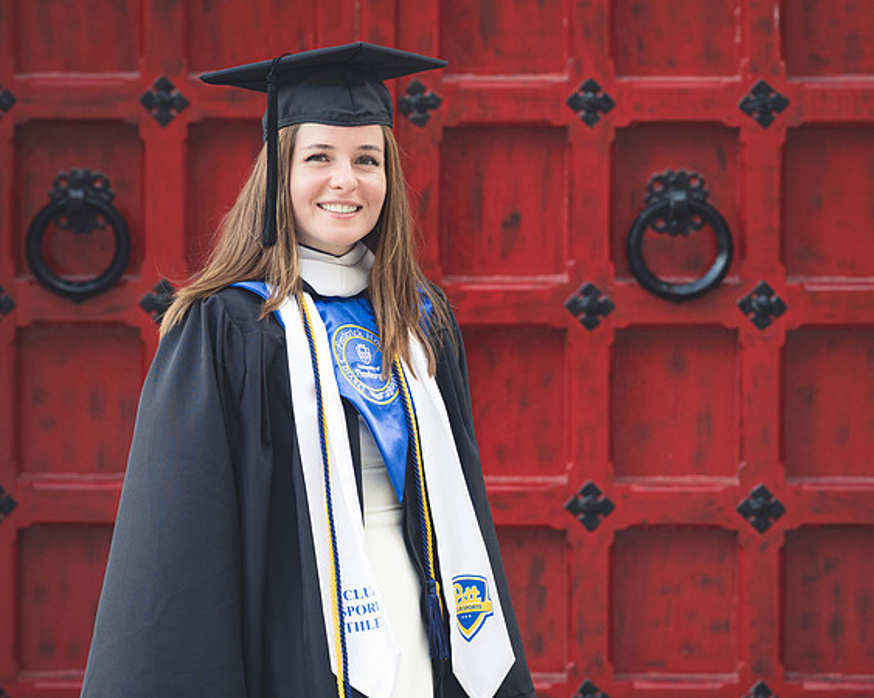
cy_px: 377
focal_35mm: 145
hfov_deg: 13.3
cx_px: 506
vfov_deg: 10.6
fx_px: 3753
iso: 900
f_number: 4.5
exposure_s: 1/125
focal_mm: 93
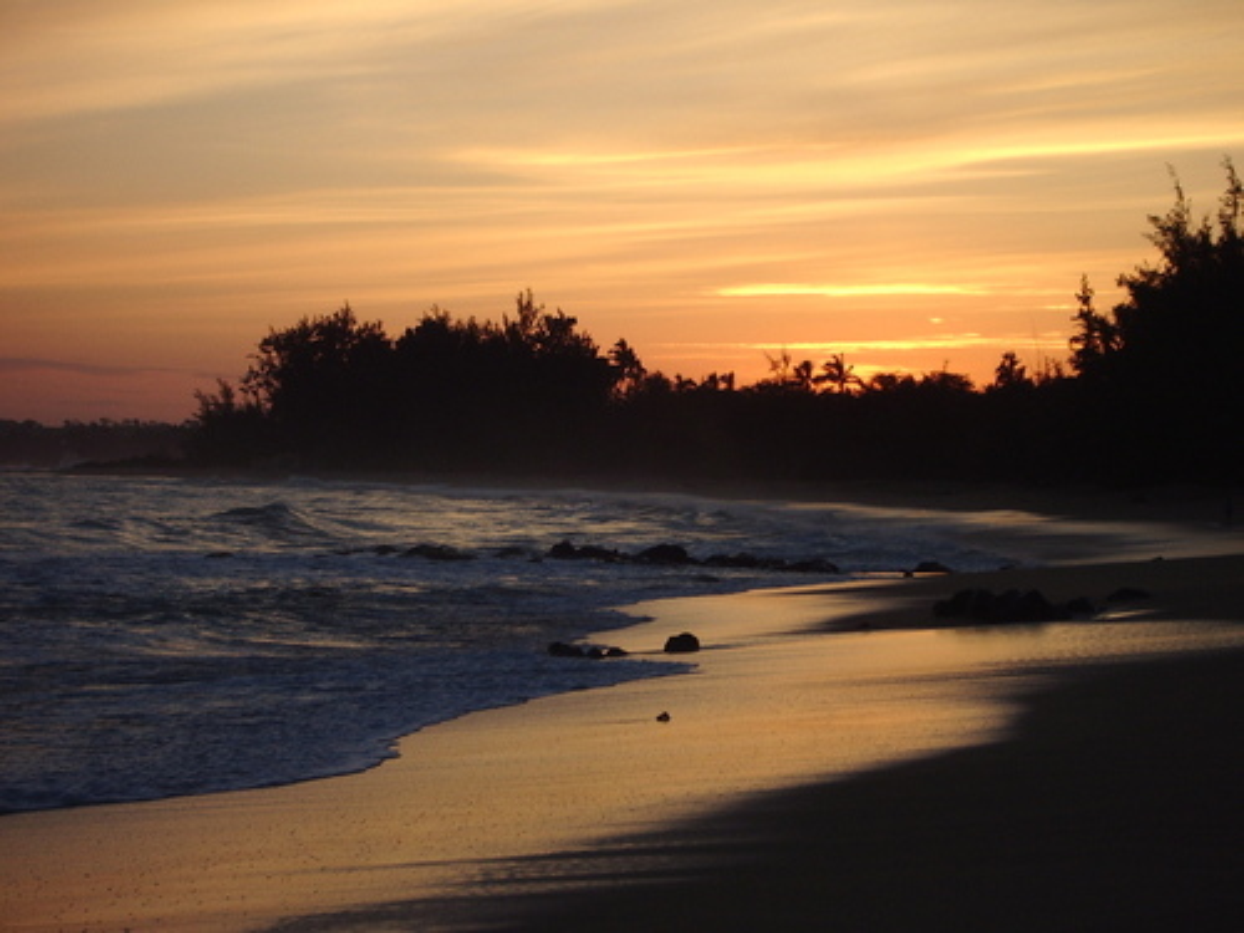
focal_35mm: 105
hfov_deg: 18.7
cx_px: 622
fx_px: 3773
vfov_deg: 14.1
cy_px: 466
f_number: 4.8
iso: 100
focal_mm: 17.4
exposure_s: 1/200
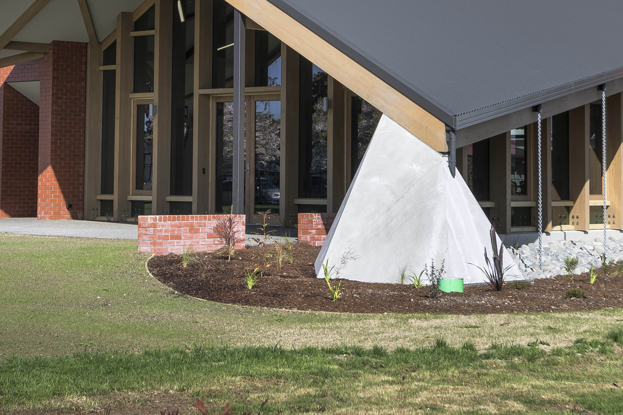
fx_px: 1592
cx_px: 298
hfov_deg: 22.1
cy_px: 34
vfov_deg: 14.7
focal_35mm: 92
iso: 64
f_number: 8
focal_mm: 35
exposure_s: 1/160
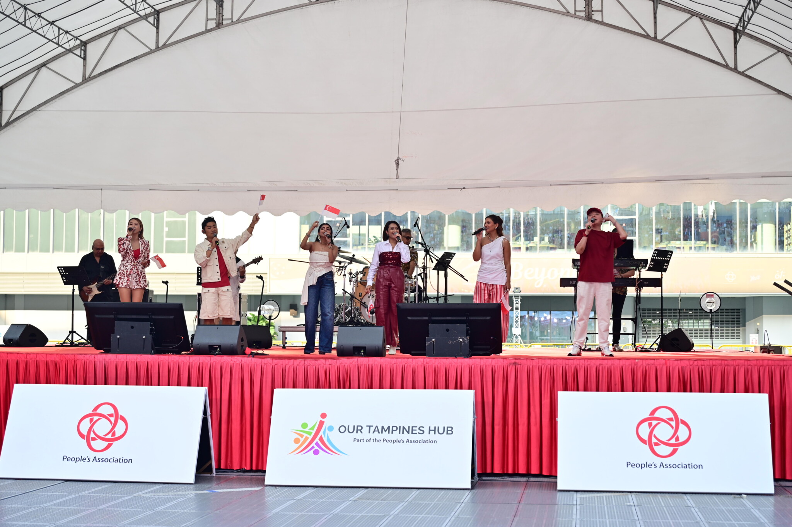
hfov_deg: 32.4
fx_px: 1363
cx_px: 396
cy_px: 264
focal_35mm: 62
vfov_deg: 21.9
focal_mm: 62
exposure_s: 1/200
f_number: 4
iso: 400
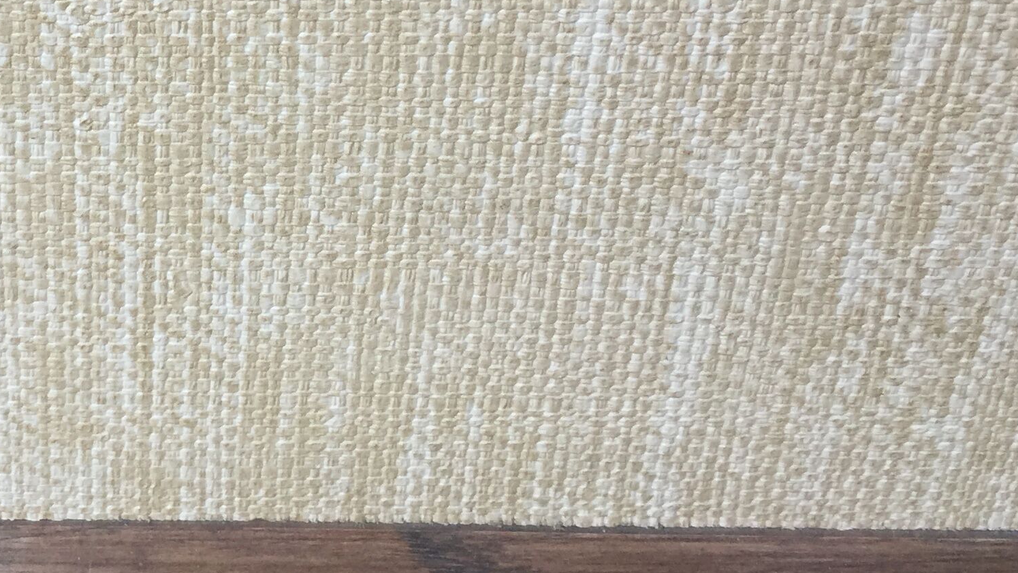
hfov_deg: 29.7
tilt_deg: -31.0
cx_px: 168
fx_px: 1863
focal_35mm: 69
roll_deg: -0.9
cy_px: -67
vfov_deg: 16.9
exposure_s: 1/33
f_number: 2.2
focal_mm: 4.15
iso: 32
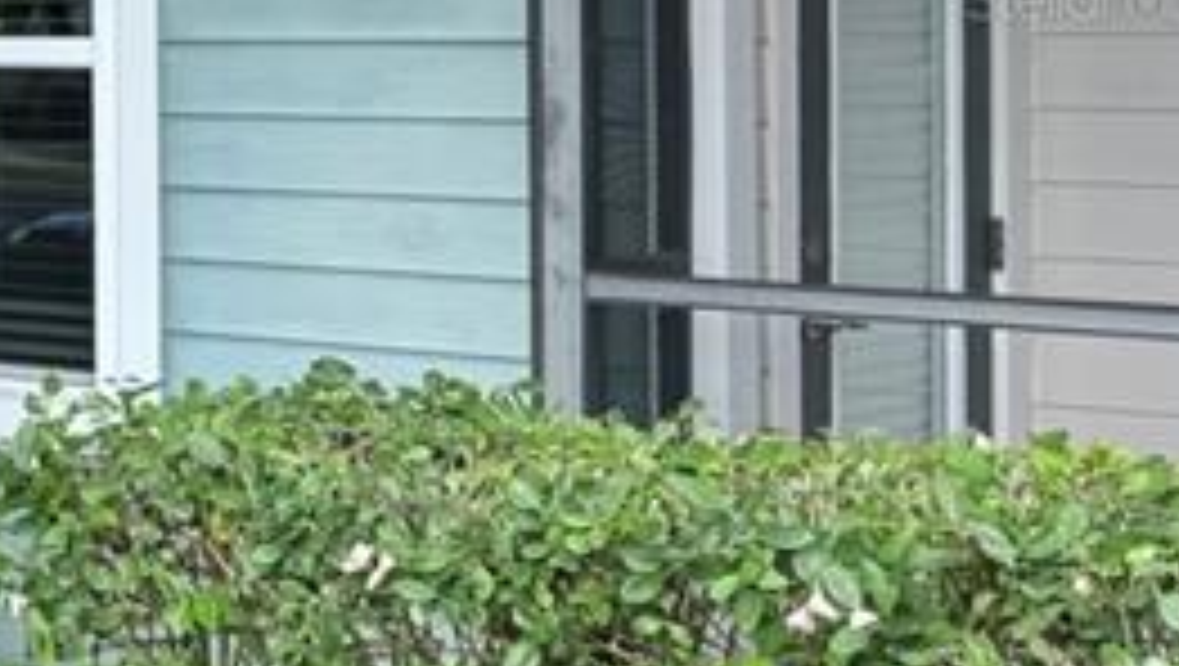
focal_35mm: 102
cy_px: -4
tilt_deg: +1.6
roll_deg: +0.4
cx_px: -1066
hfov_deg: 16.7
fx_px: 3192
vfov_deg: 11.8
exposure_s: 1/739
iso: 80
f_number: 1.78
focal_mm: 6.76
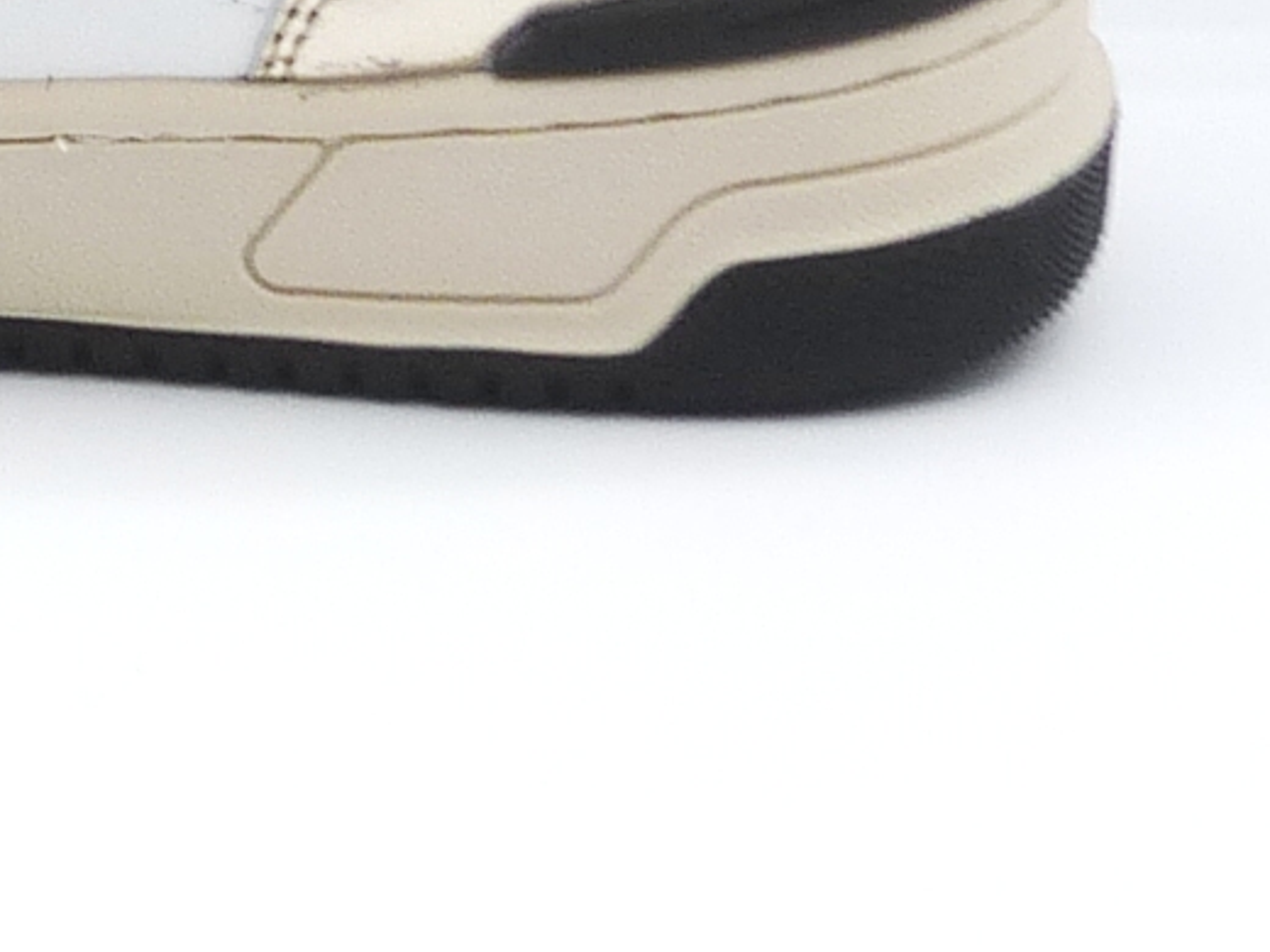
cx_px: -254
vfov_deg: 9.4
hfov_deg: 12.3
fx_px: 5760
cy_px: -129
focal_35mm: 157
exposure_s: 1/200
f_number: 4.5
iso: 100
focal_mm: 5.1
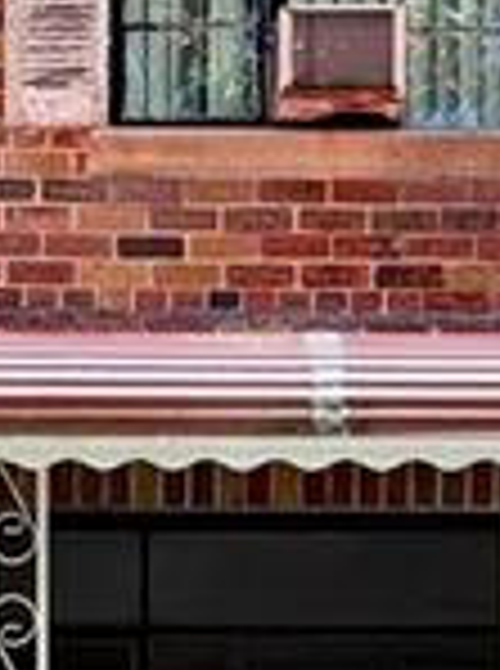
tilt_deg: +4.9
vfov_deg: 7.8
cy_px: 1201
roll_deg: +0.2
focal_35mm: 248
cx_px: 81
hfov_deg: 6.0
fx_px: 4797
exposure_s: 1/557
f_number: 1.78
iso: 80
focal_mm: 6.76
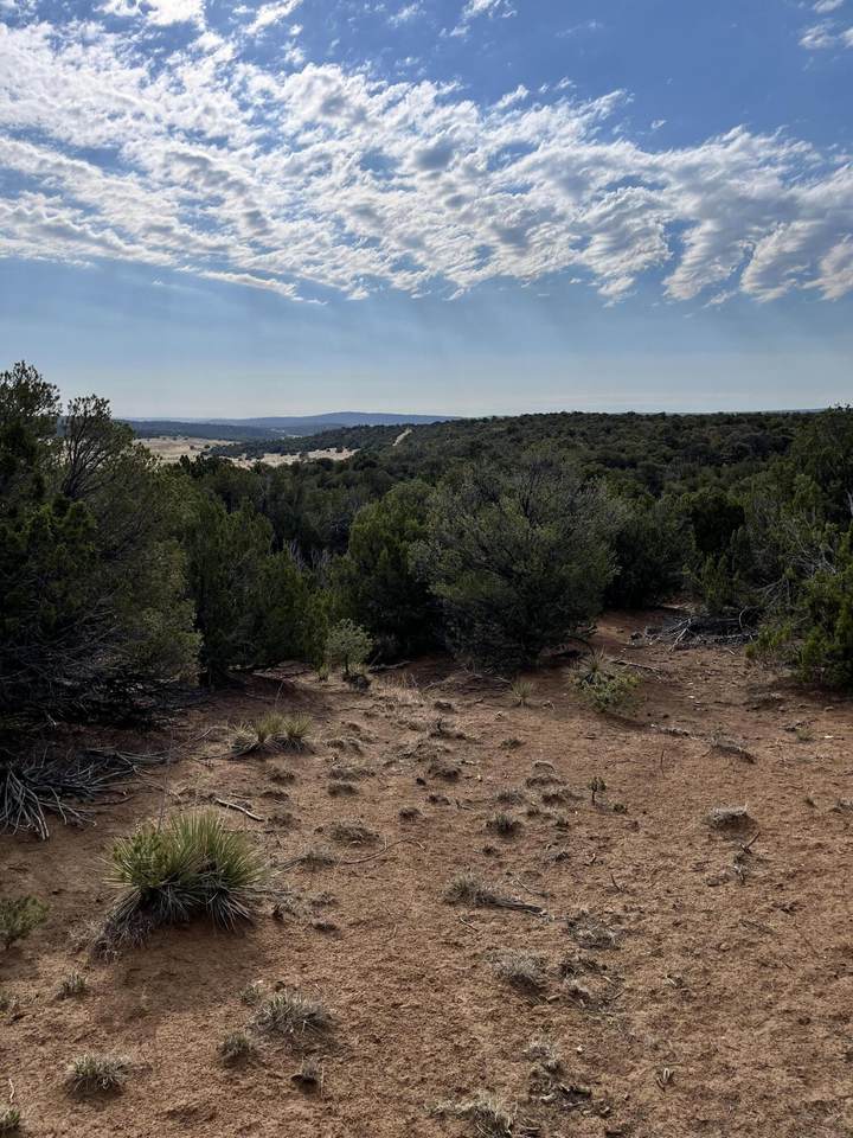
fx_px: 854
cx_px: 426
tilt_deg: -10.4
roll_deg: +0.6
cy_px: 569
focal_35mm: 26
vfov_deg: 67.3
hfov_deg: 53.1
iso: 50
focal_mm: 5.1
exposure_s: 1/10870
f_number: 1.6
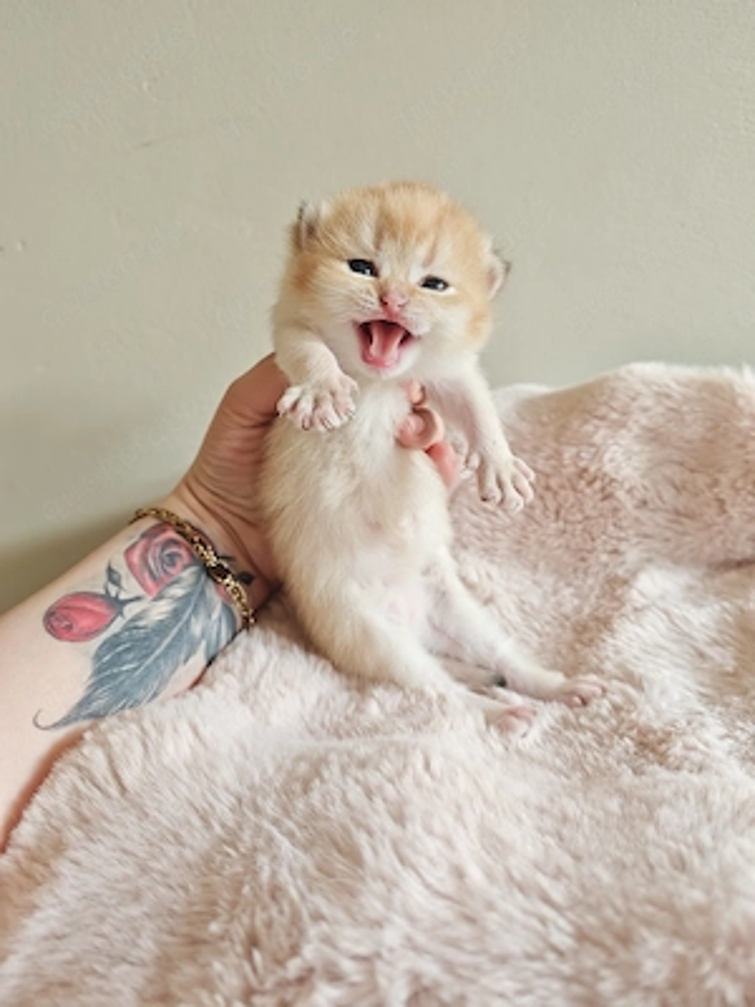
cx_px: 378
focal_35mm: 23
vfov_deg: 73.9
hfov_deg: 58.9
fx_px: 669
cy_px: 504
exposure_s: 1/250
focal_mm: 6.62
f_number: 1.67
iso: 400
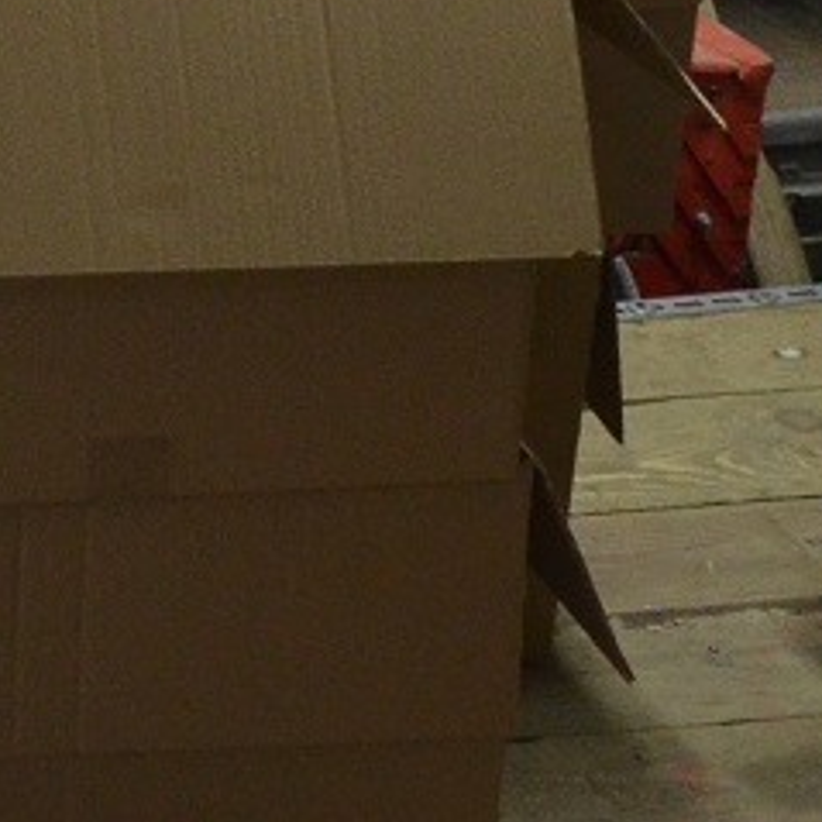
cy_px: -340
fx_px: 3090
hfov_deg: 12.3
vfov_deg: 14.3
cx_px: -1080
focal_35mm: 115
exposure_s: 1/60
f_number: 4
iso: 800
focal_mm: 18
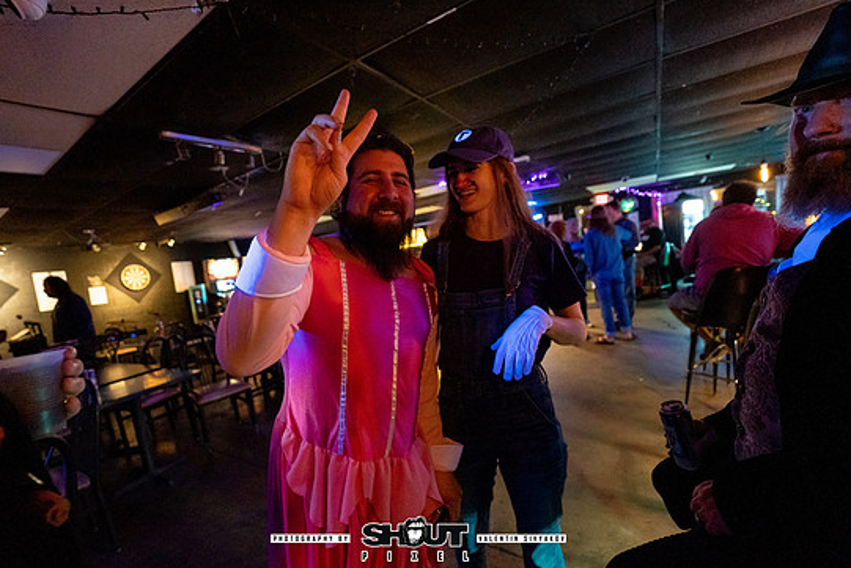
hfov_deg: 100.4
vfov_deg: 77.4
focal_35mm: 15
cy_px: 284
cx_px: 418
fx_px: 355
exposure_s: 1/160
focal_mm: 14
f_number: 2.8
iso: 3200
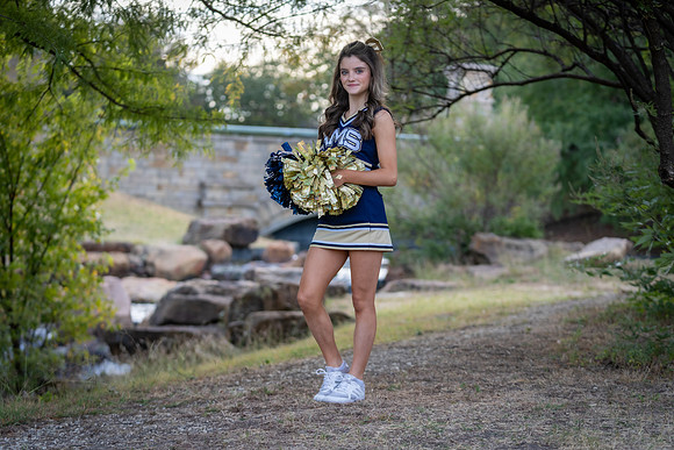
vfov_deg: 17.3
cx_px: 337
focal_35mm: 79
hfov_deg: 25.7
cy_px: 225
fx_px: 1479
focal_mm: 79
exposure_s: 1/320
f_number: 2.8
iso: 200
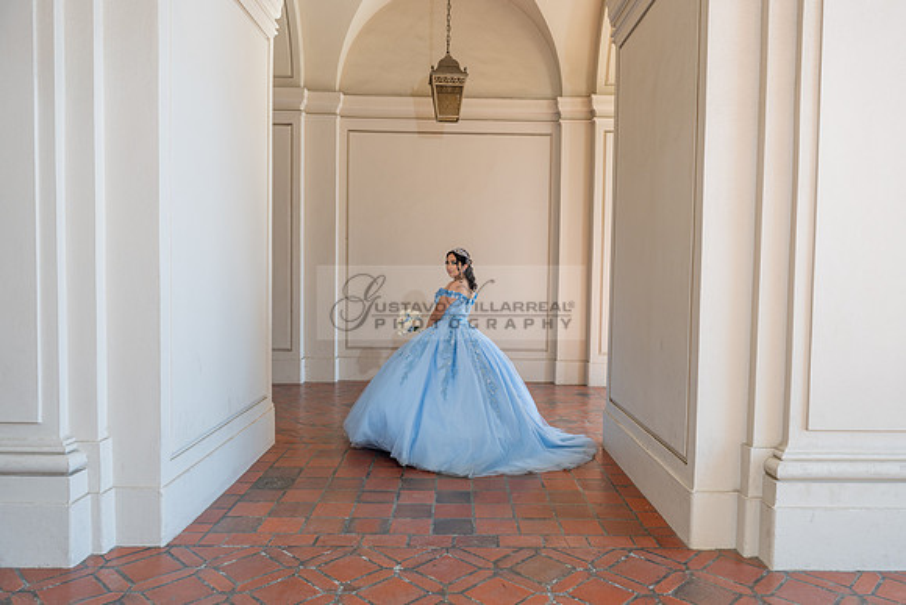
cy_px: 301
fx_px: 642
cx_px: 477
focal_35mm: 26
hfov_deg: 70.3
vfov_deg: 50.4
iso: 200
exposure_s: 1/125
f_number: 4
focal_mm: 24
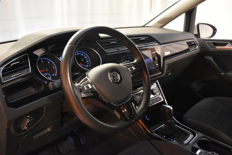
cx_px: 116
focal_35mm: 33
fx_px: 213
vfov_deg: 40.0
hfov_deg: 57.2
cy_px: 78
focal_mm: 22
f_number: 3.8
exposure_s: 1/60
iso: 3600
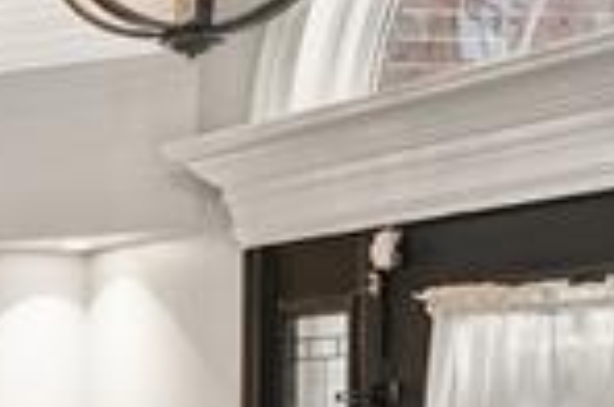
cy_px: 478
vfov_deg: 12.0
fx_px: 1889
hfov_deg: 12.5
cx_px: -1025
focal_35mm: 111
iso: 1250
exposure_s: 1/30
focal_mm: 16
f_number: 3.5
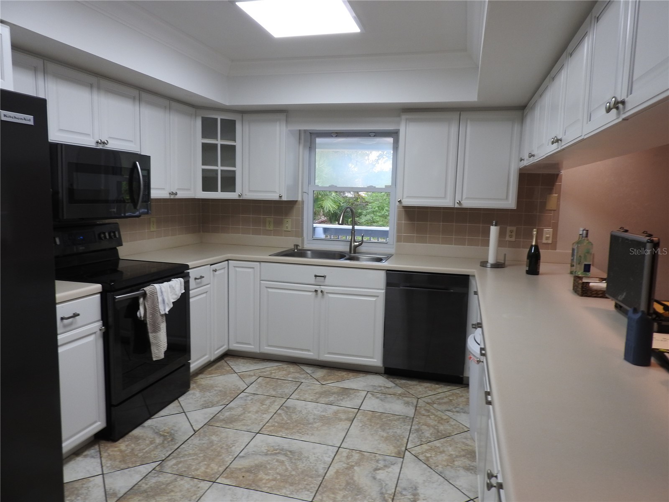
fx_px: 464
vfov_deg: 56.8
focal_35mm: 24
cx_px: 334
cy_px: 251
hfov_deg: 71.6
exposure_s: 1/40
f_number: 3.3
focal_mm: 4.3
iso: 100
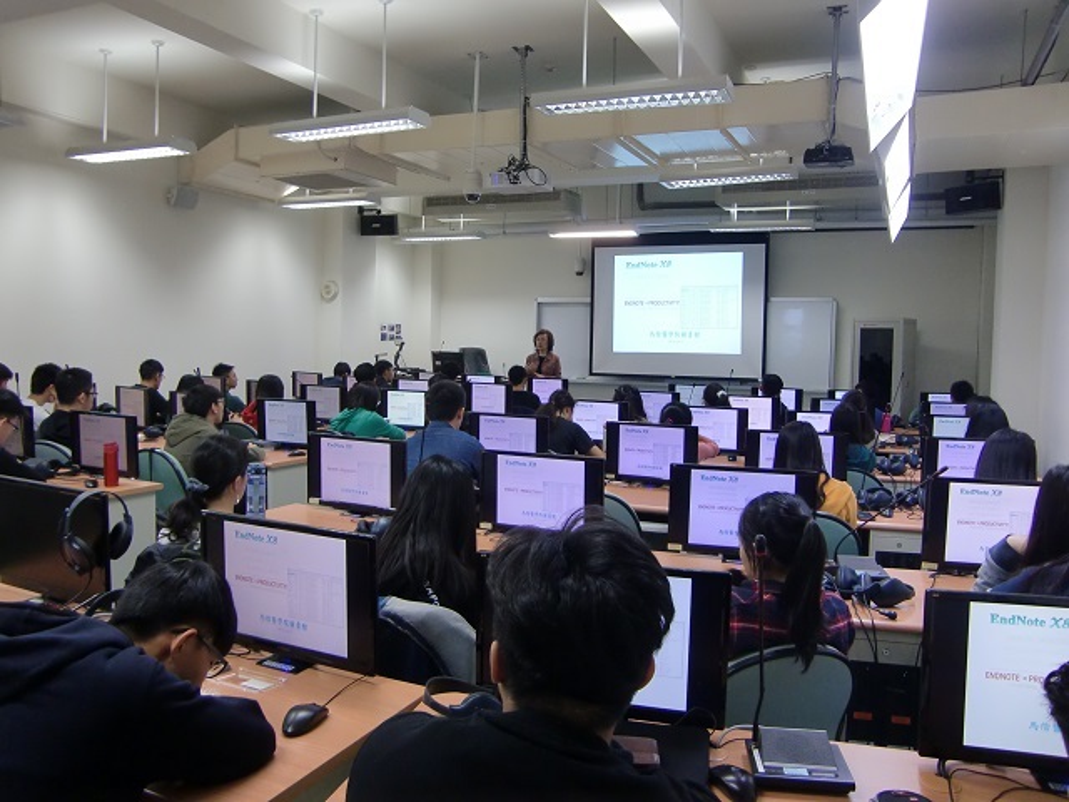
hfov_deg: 63.4
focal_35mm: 28
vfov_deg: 49.7
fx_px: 865
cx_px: 534
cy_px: 401
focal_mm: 4.9
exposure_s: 1/60
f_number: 2.6
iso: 200
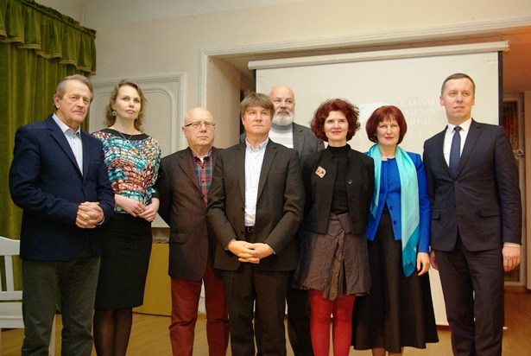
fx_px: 532
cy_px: 178
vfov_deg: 37.0
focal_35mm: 36
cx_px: 266
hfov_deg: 53.1
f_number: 5.6
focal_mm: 24
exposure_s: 1/45
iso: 800
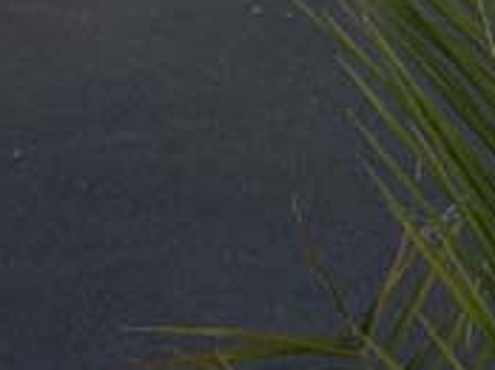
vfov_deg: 9.7
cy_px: -472
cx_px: 697
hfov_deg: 13.6
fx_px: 1971
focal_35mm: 138
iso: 32
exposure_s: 1/604
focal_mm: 4.12
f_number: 2.2
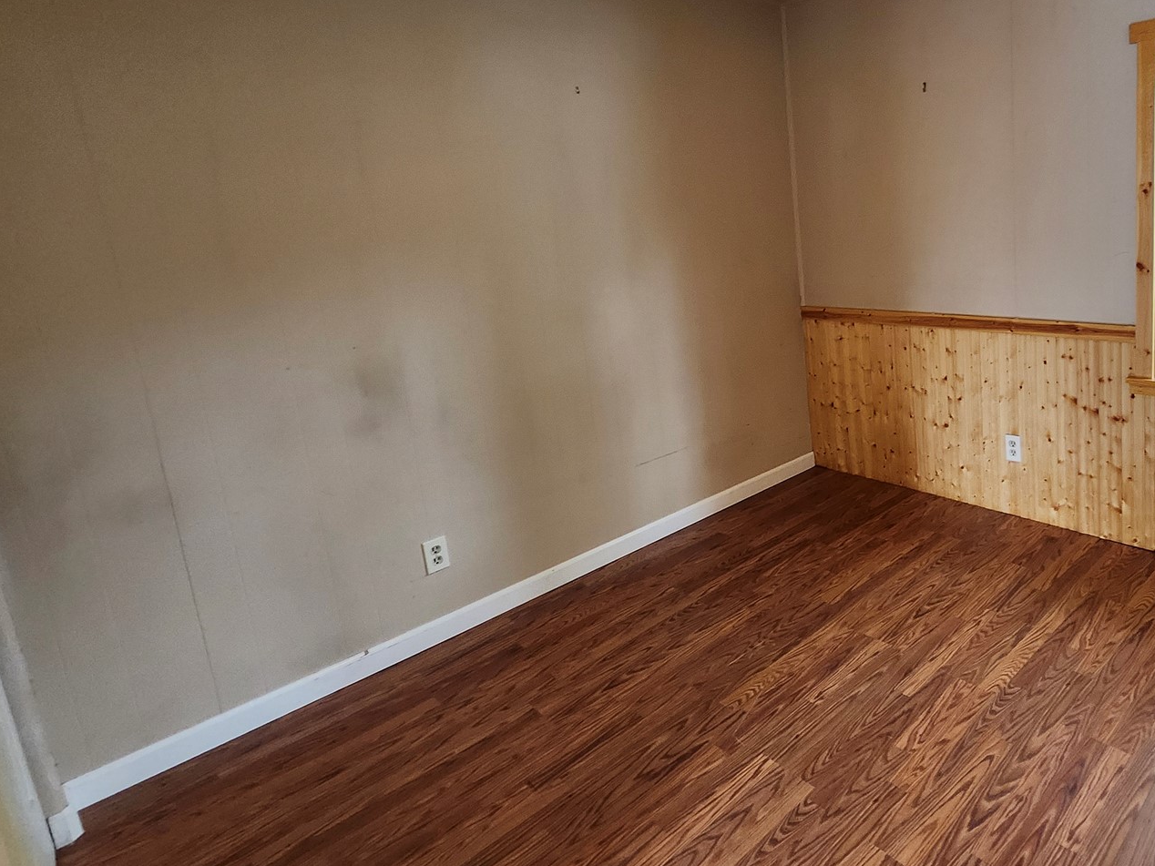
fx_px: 701
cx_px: 872
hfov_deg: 73.2
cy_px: 315
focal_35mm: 21
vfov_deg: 62.4
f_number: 2.2
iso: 320
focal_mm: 1.74
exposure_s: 1/30
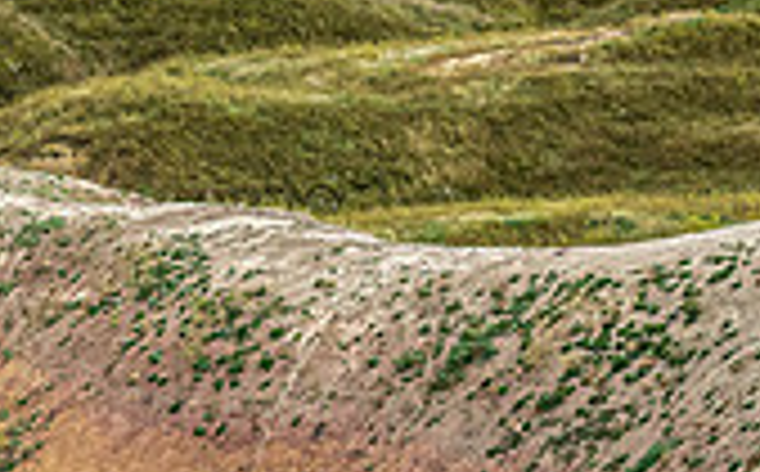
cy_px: -67
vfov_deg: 3.6
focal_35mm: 367
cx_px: -193
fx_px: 7589
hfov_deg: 5.7
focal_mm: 38.04
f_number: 5
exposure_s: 1/200
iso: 320
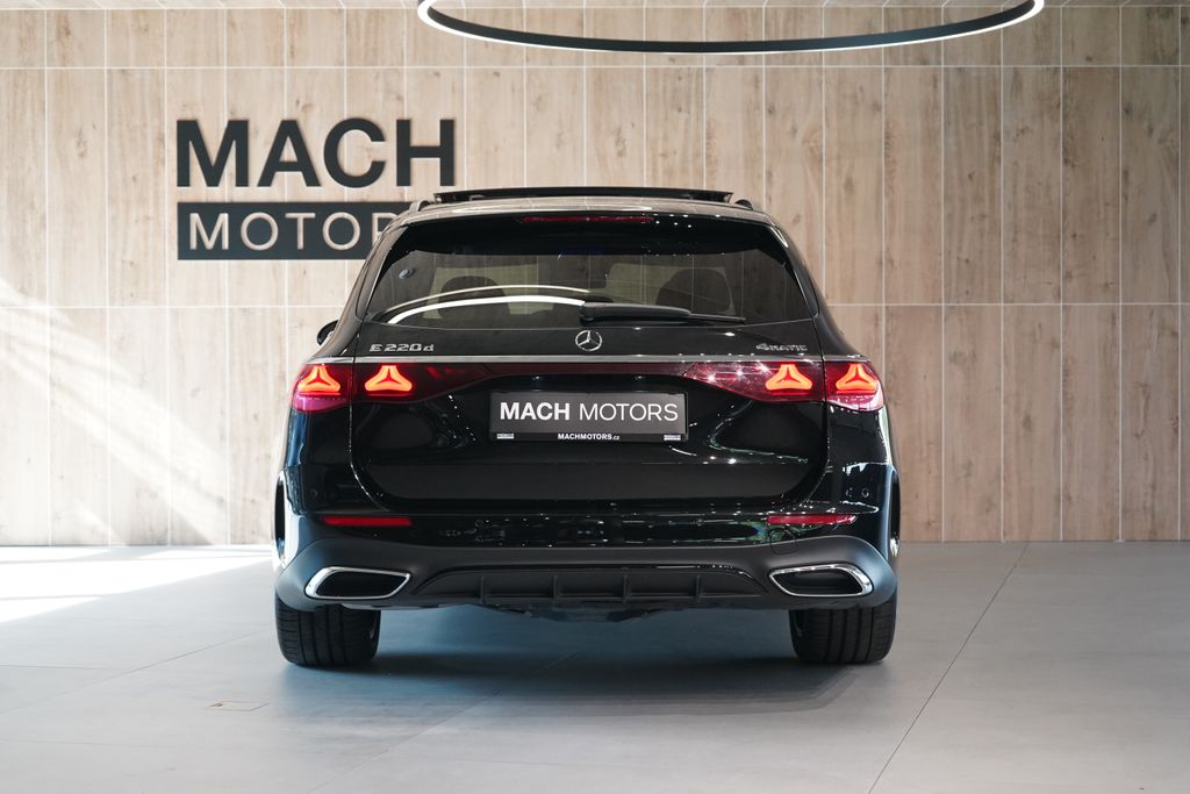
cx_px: 595
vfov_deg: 21.2
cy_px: 397
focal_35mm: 64
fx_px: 2116
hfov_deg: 31.4
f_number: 5.6
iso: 4000
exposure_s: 1/160
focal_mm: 64
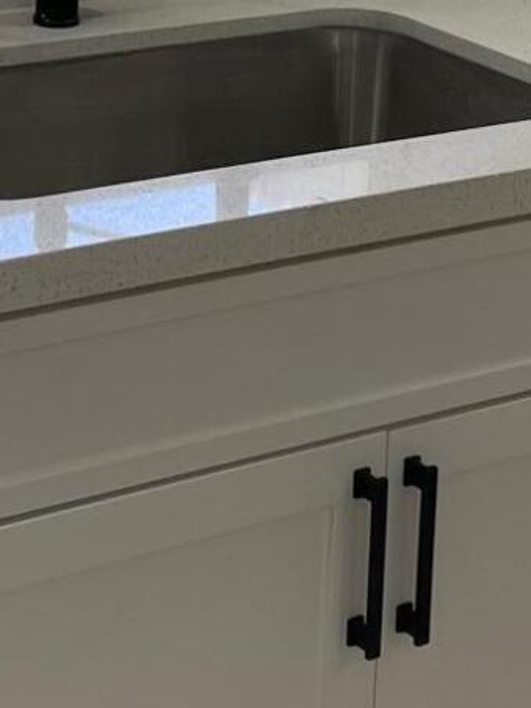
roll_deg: -2.4
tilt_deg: -8.3
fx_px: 2352
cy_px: -241
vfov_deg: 16.1
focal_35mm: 115
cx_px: 135
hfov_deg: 12.8
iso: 32
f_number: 1.6
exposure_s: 1/167
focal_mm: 5.1
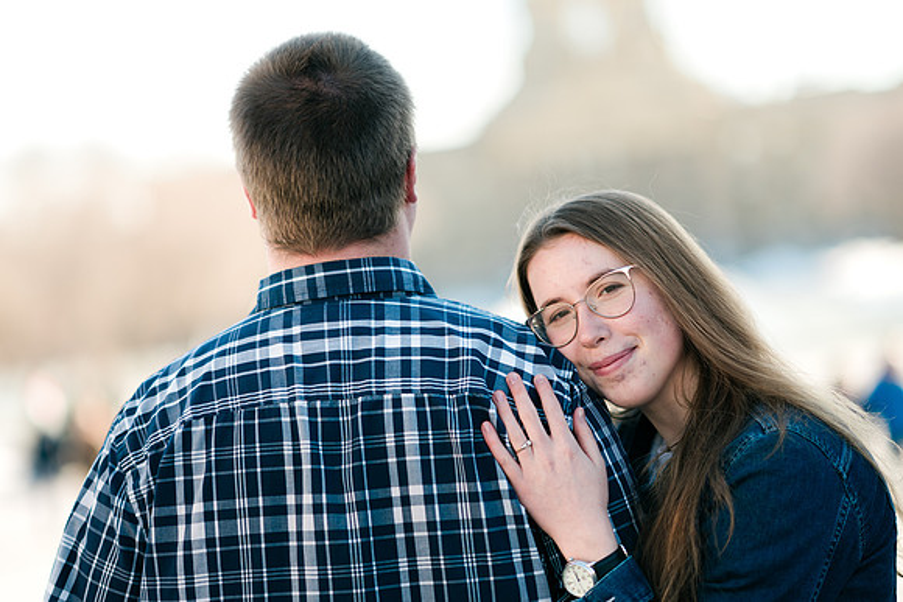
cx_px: 410
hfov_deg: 20.7
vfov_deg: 13.9
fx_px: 2471
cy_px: 306
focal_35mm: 98
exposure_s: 1/1600
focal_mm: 85
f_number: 1.4
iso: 100
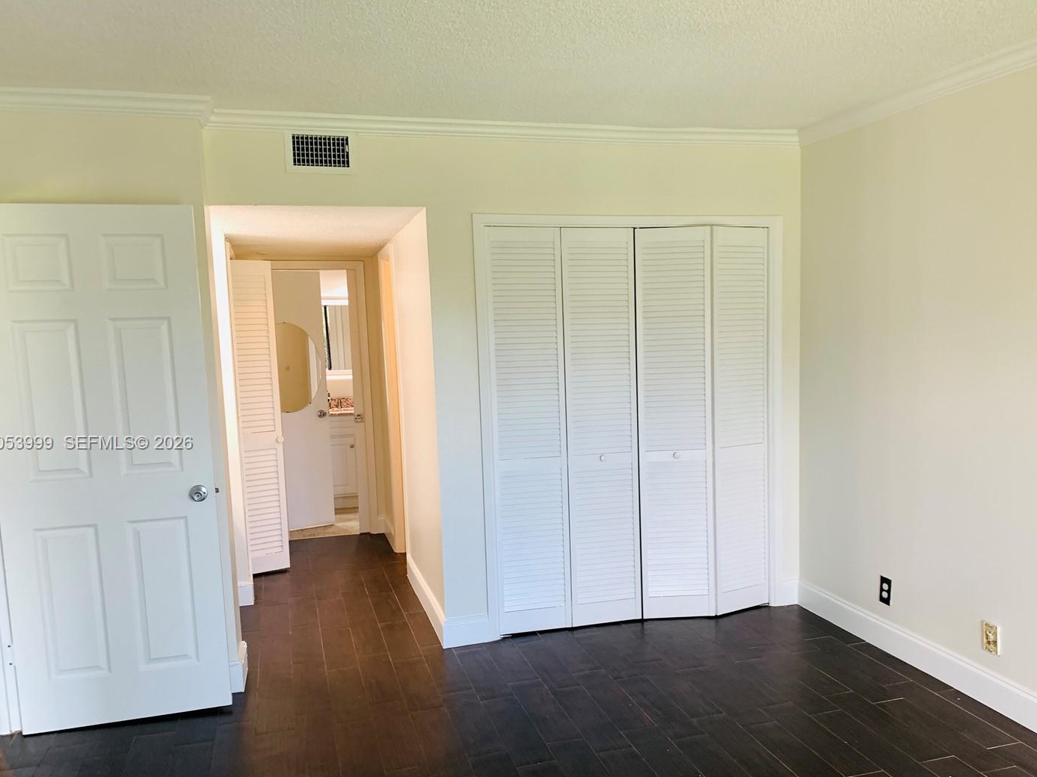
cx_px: 558
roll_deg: +1.7
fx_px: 899
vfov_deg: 46.7
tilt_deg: -7.8
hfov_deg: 59.9
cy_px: 444
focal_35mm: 30
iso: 100
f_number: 1.8
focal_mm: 4.25
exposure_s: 1/60
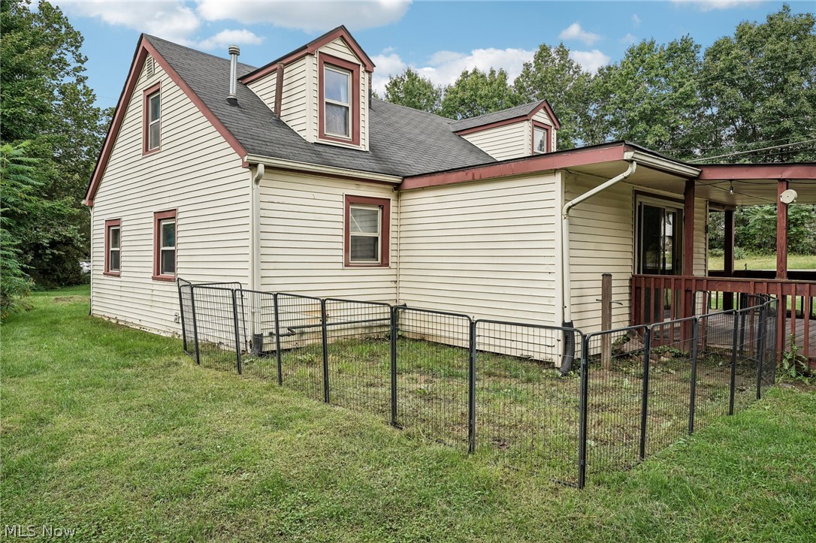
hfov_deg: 73.8
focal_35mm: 24
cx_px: 408
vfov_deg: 53.1
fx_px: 544
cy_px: 272
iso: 100
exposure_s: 1/200
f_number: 8
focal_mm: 24
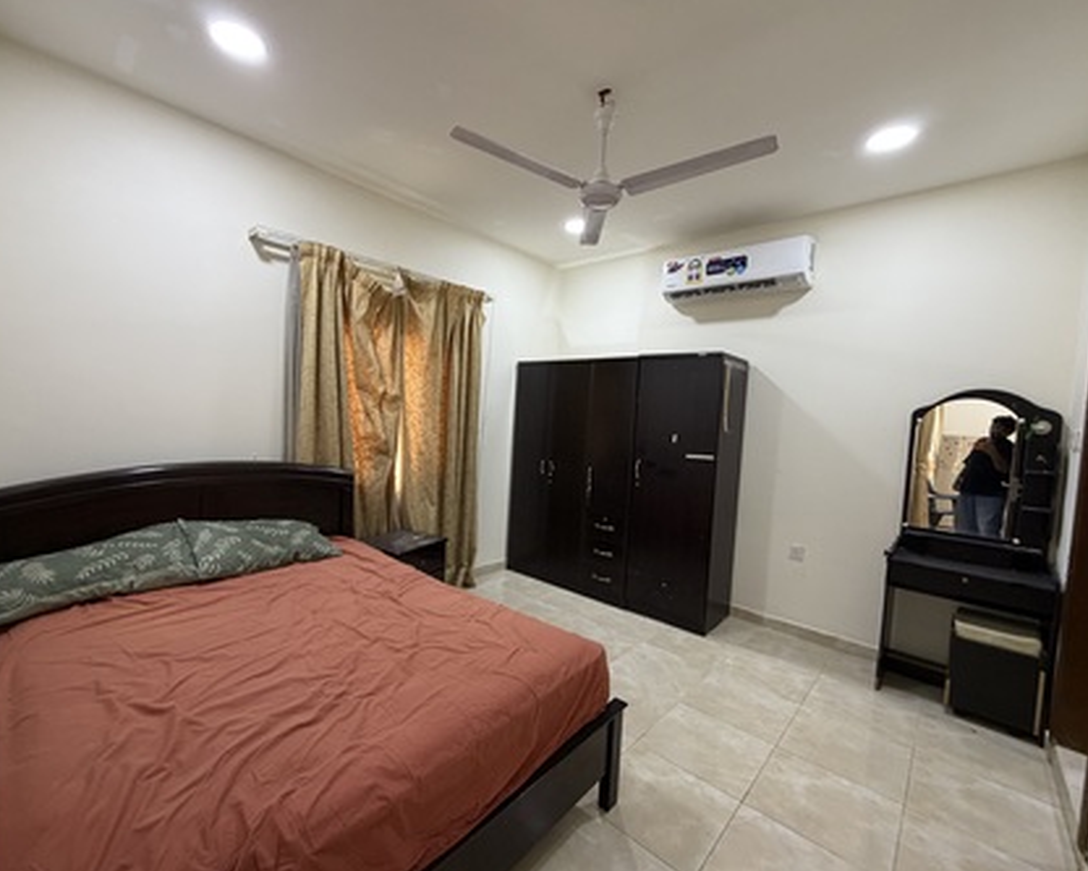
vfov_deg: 84.1
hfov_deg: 96.7
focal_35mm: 15
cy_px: 441
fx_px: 483
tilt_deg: -2.9
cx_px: 522
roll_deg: -2.9
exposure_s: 1/50
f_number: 2.2
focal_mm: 2.22
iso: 250
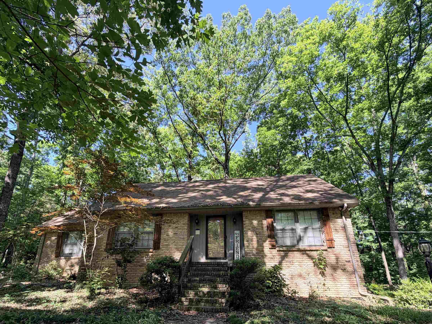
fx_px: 225
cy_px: 202
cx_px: 210
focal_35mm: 18
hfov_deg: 87.7
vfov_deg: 70.5
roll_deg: -0.3
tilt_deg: +18.7
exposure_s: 1/137
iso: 40
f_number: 2.2
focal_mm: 2.22
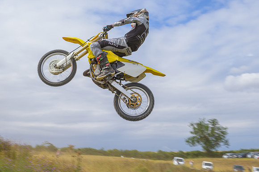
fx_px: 327
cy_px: 101
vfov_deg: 29.5
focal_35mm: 45
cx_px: 114
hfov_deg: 43.2
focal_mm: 24
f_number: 4
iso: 50
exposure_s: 1/320
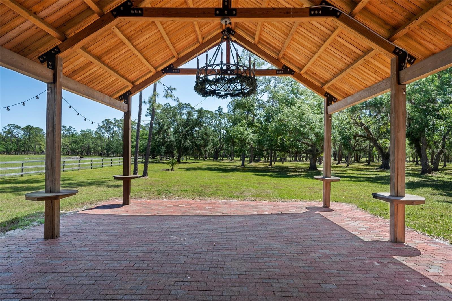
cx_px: 226
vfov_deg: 67.4
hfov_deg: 90.0
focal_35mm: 18
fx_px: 226
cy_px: 150
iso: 250
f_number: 9
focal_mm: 18
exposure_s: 1/60
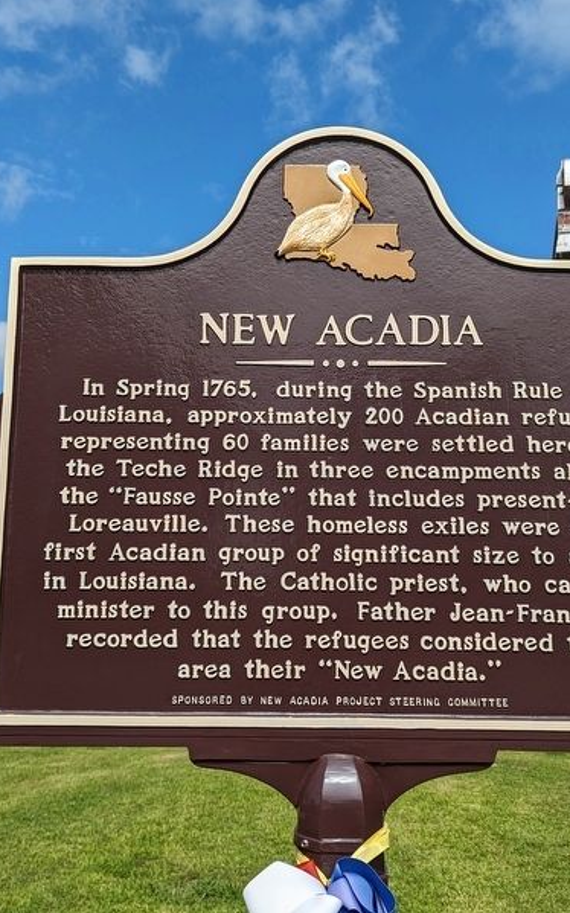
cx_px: 306
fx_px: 846
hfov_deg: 37.2
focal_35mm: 34
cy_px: 457
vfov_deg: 56.7
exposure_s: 1/2513
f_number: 1.85
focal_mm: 6.81
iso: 40
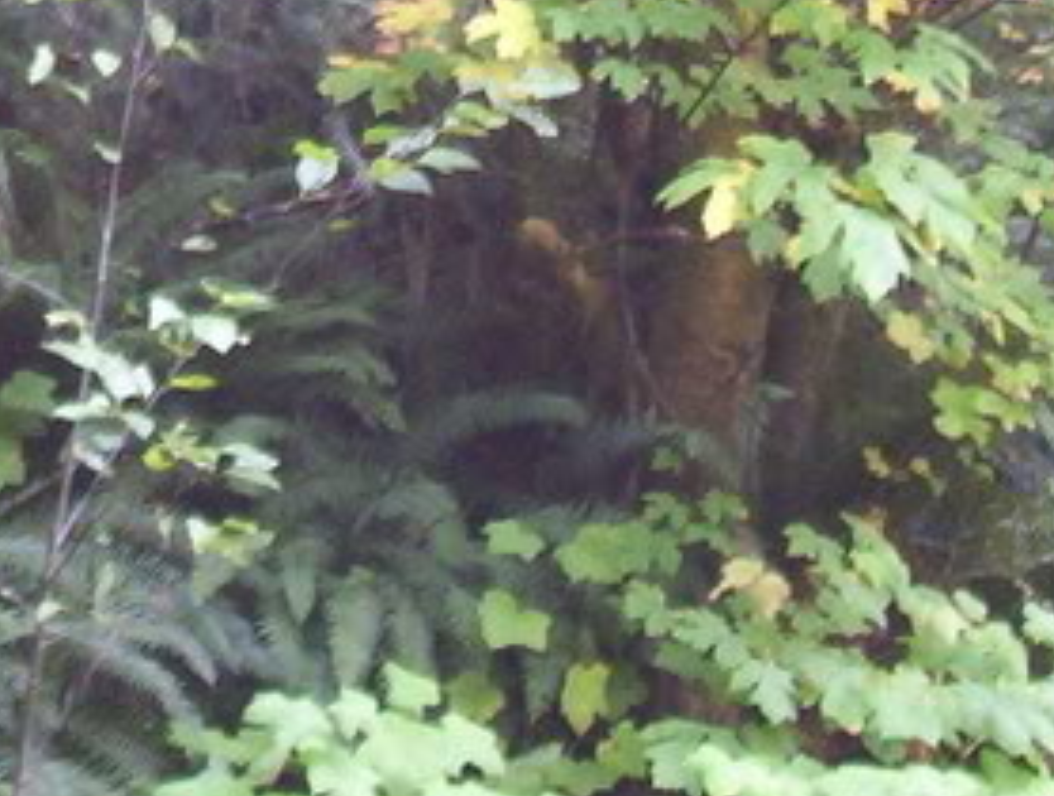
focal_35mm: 184
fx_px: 5617
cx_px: -112
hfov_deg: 10.6
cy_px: -305
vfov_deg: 8.0
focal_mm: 9.98
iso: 200
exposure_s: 1/35.1
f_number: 3.54
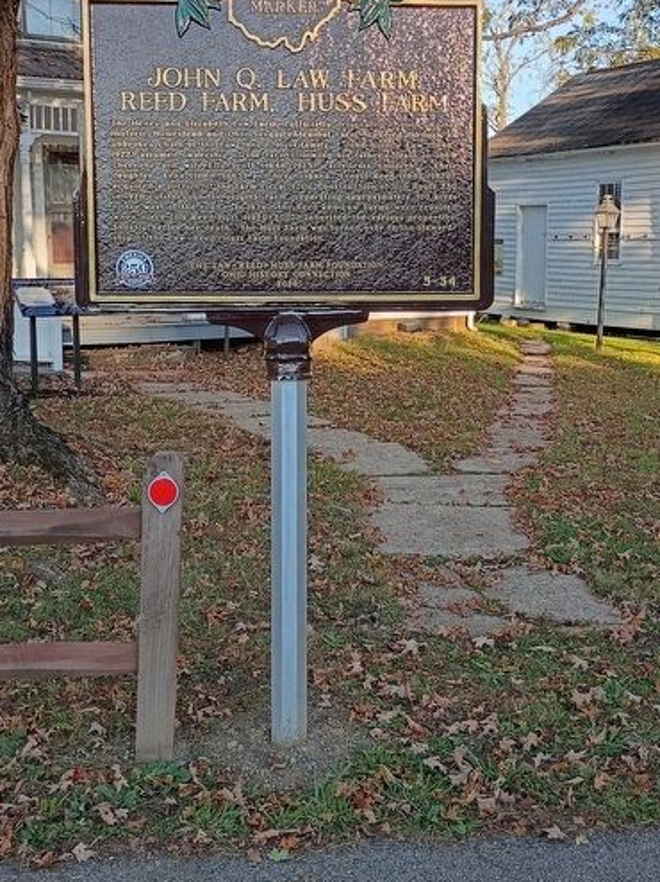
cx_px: 341
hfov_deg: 30.9
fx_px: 1196
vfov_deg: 40.4
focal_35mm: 47
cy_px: 386
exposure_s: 1/181
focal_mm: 4.27
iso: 100
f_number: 1.8
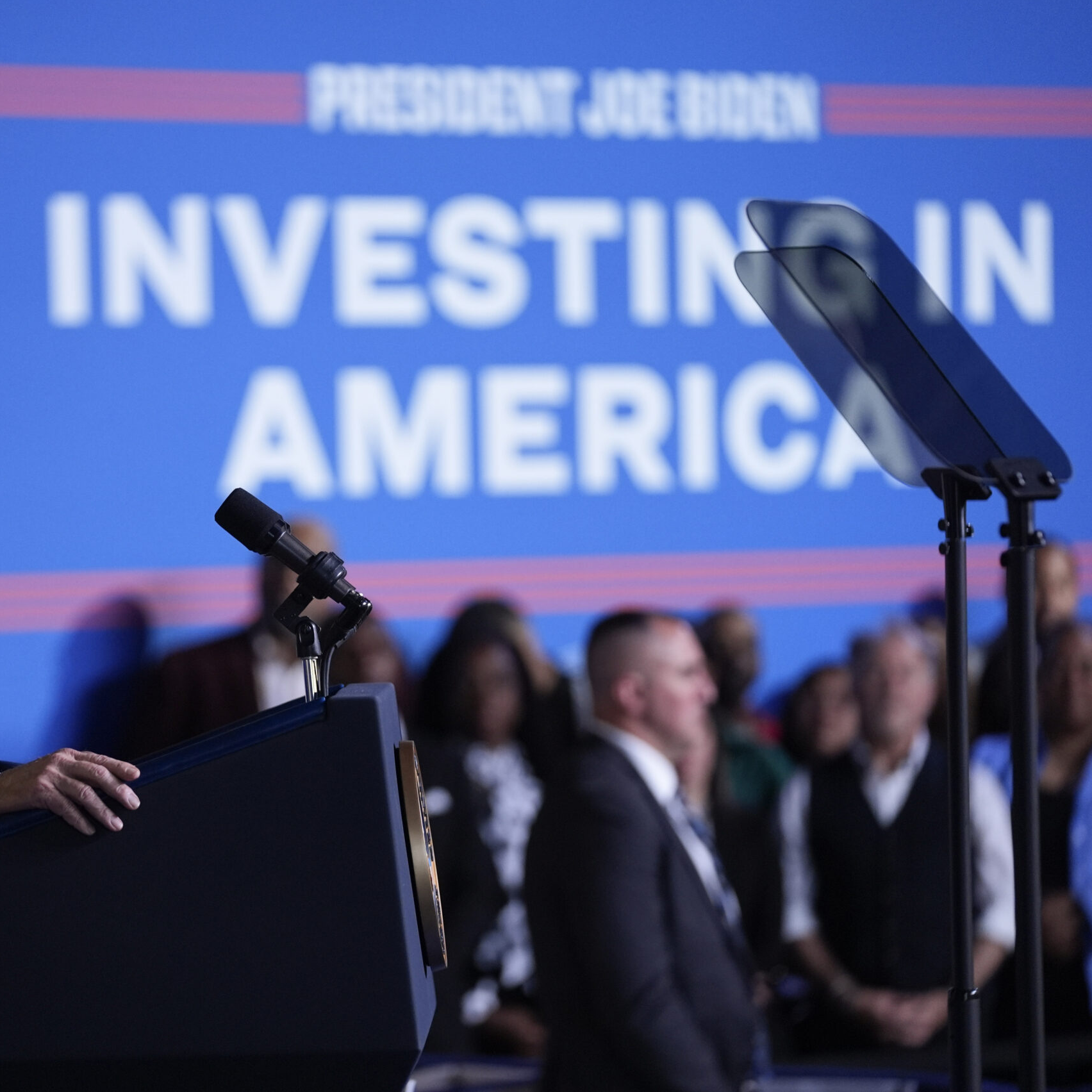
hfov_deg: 8.6
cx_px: 363
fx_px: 7245
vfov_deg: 8.6
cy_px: 546
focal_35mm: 203
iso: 2000
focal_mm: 159
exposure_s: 1/320
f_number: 2.8
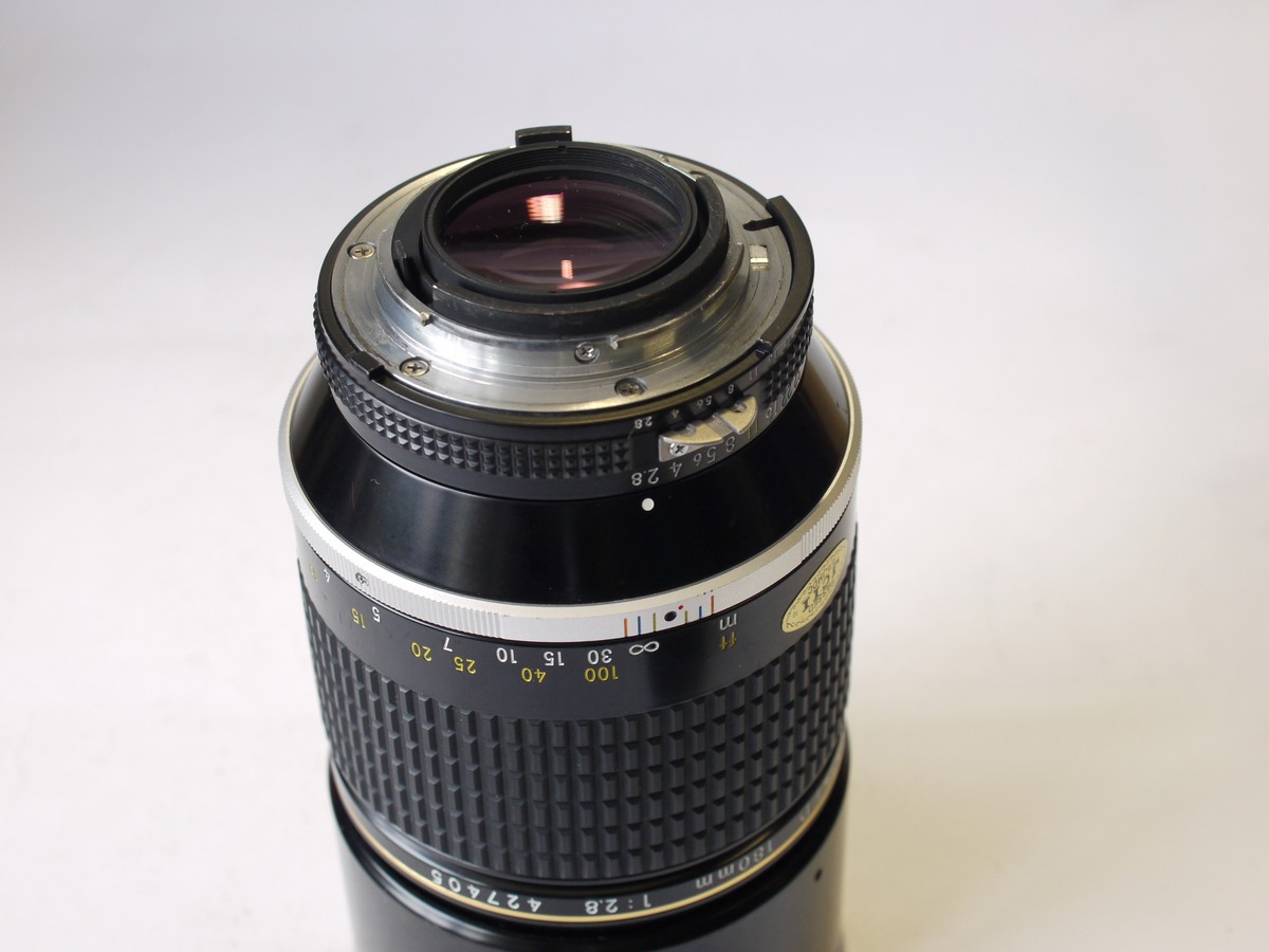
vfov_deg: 24.4
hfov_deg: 32.2
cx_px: 634
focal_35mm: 60
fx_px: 2200
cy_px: 476
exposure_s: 1/30
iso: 400
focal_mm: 30
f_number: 6.3
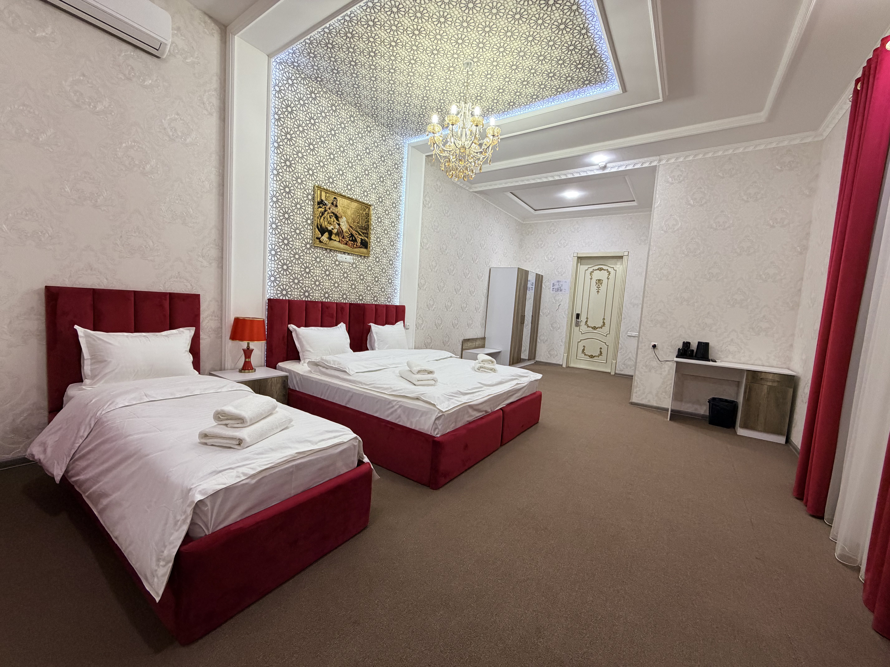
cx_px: 445
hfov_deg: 102.1
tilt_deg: -5.2
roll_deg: -3.7
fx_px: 360
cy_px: 334
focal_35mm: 14
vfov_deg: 85.7
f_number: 2.2
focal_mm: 2.22
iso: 320
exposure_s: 1/100
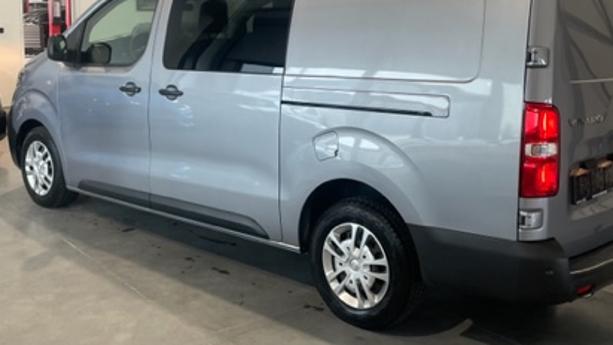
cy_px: 115
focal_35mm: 44
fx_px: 715
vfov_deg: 27.0
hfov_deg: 46.4
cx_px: 308
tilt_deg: -8.6
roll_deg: -0.9
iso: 125
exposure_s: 1/100
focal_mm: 4.2
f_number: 1.6
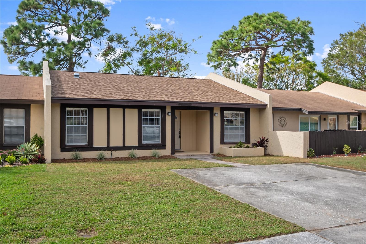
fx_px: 315
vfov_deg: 42.3
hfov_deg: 60.3
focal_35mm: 31
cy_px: 122
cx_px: 183
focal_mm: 21
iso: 100
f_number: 9
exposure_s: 1/50
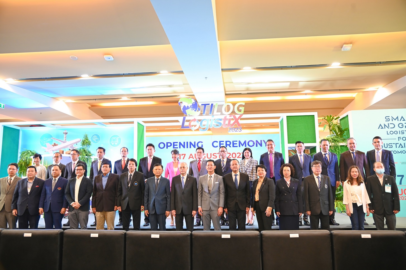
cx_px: 203
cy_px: 135
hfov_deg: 65.5
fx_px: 316
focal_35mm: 28
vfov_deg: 46.3
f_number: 5
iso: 1000
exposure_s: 1/30
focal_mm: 28
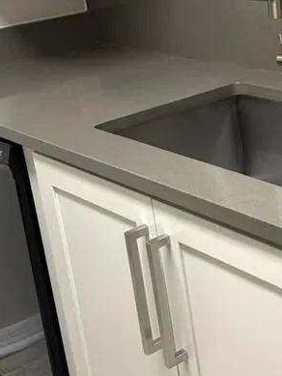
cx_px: 294
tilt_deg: -18.3
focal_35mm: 74
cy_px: 106
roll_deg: +5.6
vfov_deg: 26.1
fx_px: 803
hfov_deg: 19.2
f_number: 1.78
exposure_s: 1/83
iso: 200
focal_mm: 6.76
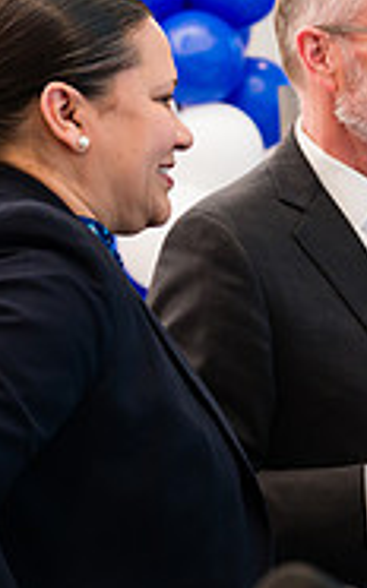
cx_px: 368
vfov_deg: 16.1
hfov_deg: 10.0
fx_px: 2084
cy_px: 256
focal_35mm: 130
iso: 500
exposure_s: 1/200
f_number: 3.2
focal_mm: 39
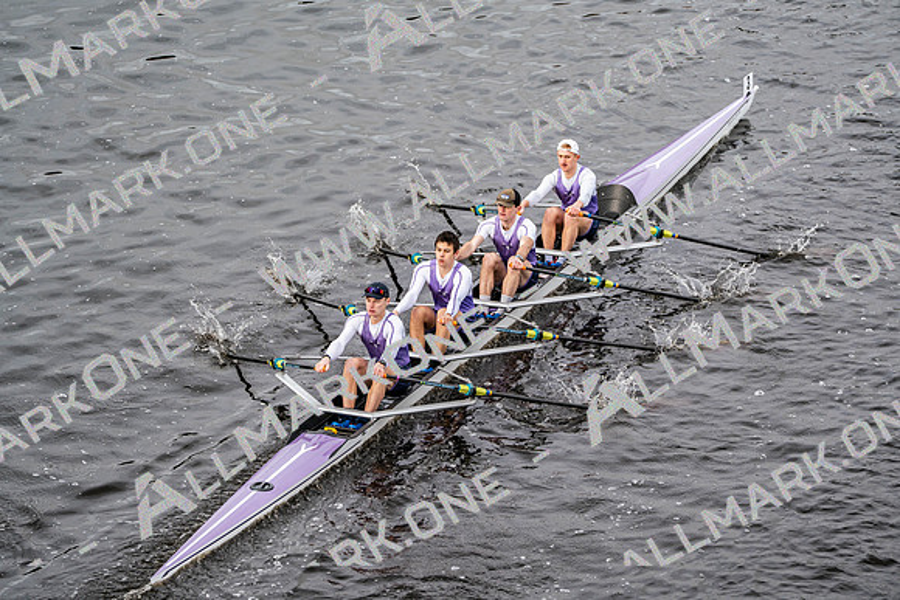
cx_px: 450
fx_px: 5001
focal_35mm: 200
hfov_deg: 10.3
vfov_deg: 6.9
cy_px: 300
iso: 320
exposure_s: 1/2000
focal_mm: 200
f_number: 2.8
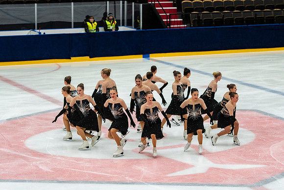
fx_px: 1089
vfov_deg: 9.9
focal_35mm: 138
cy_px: 95
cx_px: 142
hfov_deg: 14.9
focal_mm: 92
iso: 1250
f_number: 4
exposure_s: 1/500
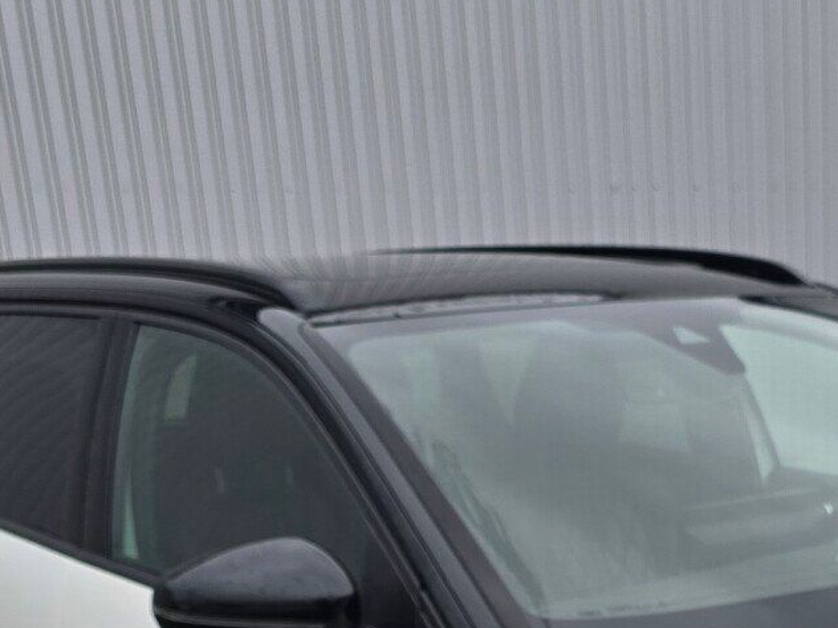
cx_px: 758
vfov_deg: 18.4
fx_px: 1719
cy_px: 936
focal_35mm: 71
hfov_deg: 26.5
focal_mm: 6.3
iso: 64
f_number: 1.7
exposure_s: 1/180
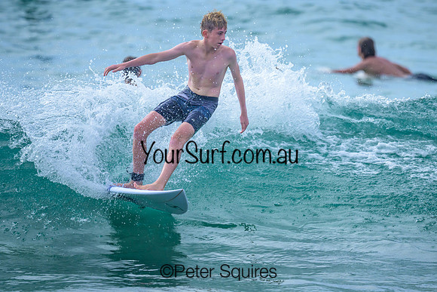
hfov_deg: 1.9
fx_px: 13028
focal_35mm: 1073
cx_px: 244
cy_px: 116
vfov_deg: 1.3
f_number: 6.3
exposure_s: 1/3200
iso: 560
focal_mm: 800
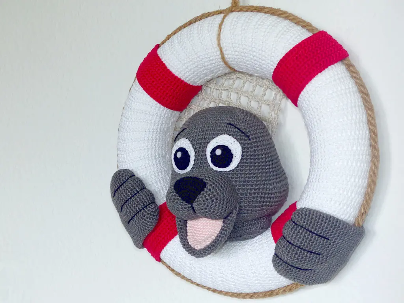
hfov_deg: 35.5
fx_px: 630
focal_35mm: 54
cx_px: 202
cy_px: 152
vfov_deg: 27.0
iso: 160
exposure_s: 1/60
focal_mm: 9.8
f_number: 2.8
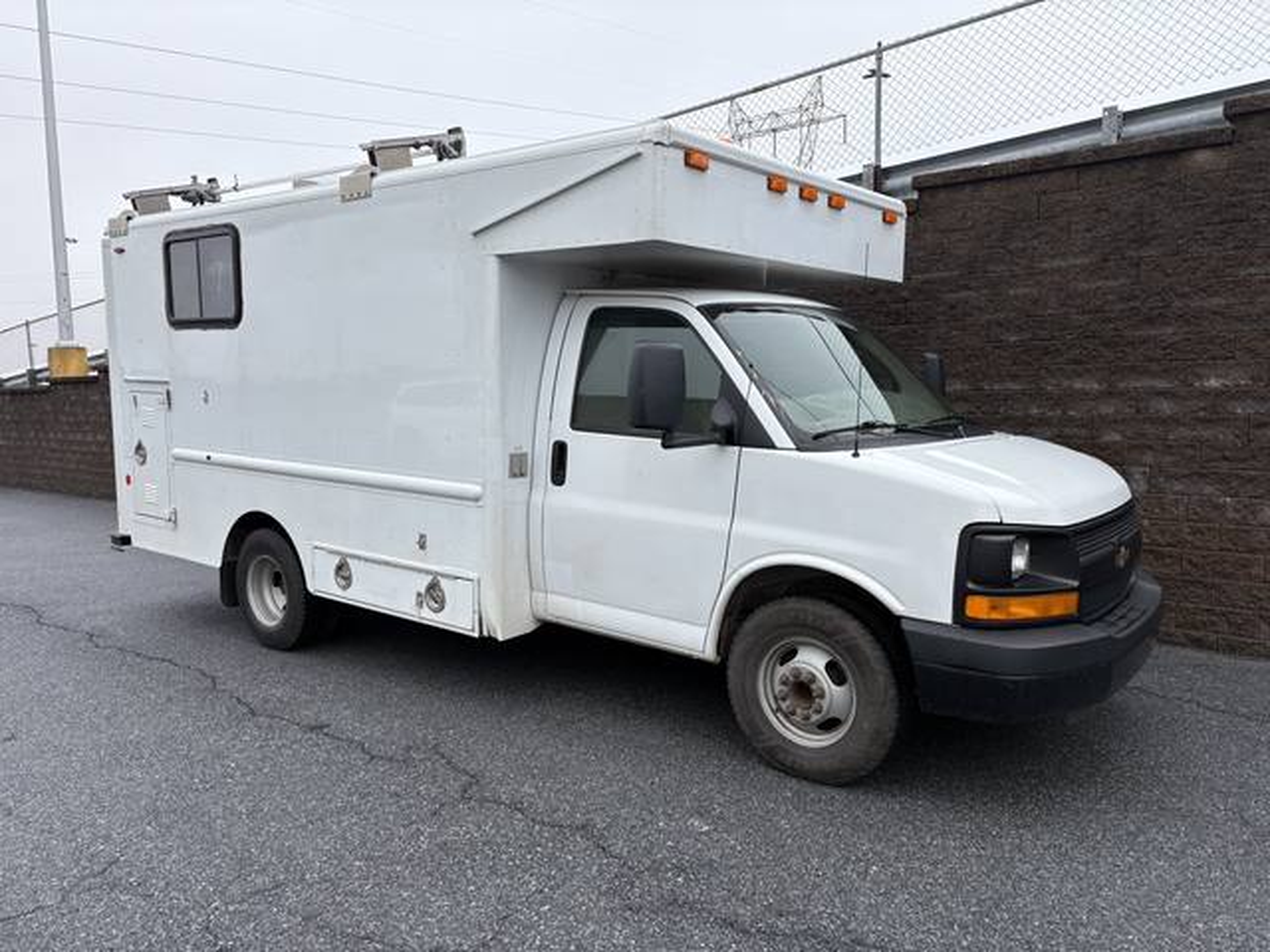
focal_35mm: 26
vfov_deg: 53.1
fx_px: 954
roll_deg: +2.5
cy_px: 476
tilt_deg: -4.0
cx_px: 635
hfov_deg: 67.3
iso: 50
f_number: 1.6
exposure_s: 1/1001
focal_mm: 5.96
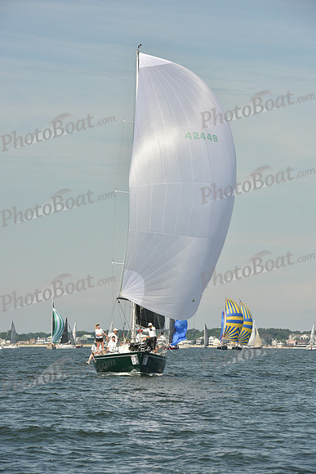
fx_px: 2632
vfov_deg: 10.3
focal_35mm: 200
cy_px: 237
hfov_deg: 6.9
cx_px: 158
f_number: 14
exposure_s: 1/640
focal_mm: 200
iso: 320
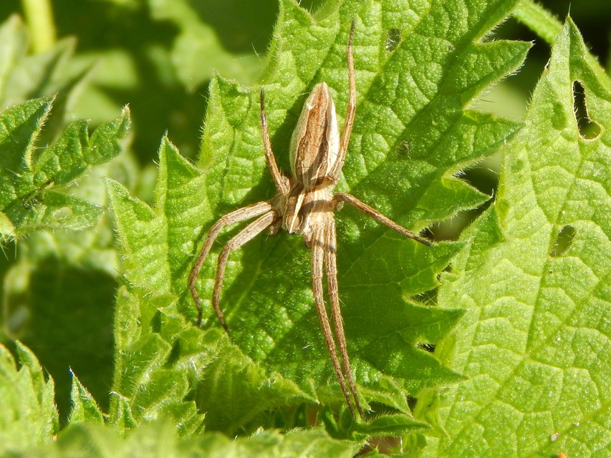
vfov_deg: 7.2
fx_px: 3654
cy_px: 229
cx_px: 306
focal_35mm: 207
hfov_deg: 9.6
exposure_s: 1/320
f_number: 5.4
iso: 125
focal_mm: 37.1
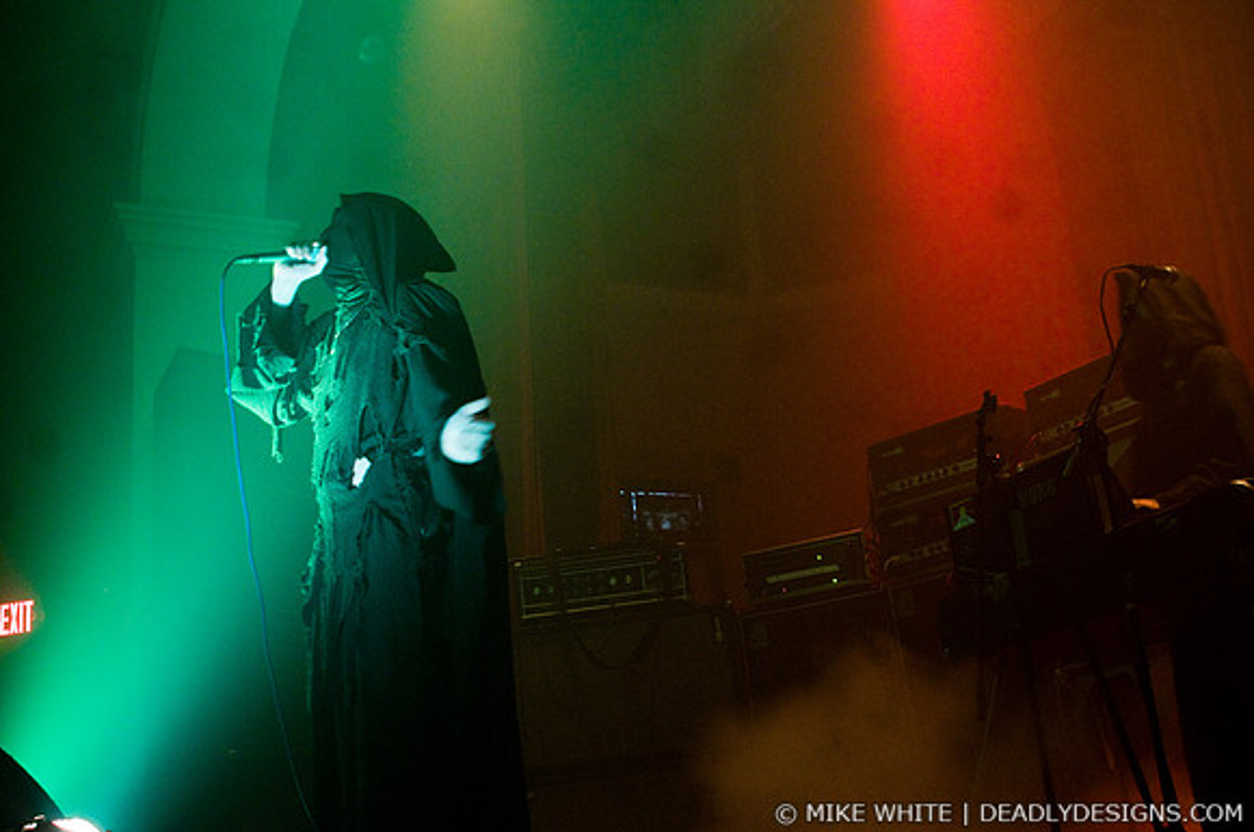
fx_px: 1565
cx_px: 627
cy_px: 416
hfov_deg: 43.7
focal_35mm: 45
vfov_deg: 29.8
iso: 1000
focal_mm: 30
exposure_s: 1/8
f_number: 4.5
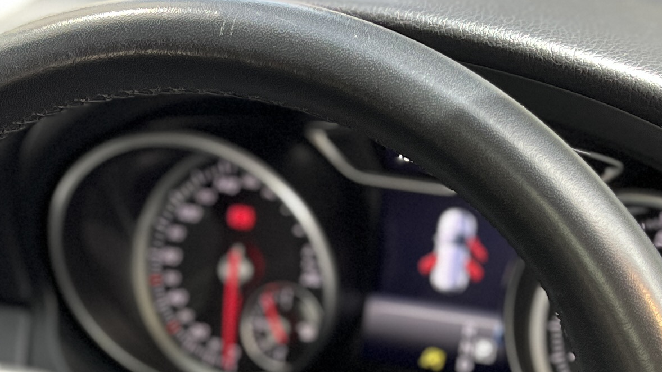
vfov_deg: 11.7
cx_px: 121
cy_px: 618
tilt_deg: -32.7
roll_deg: +0.6
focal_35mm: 97
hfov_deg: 21.7
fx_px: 1703
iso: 160
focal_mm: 5.1
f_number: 1.6
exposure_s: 1/60
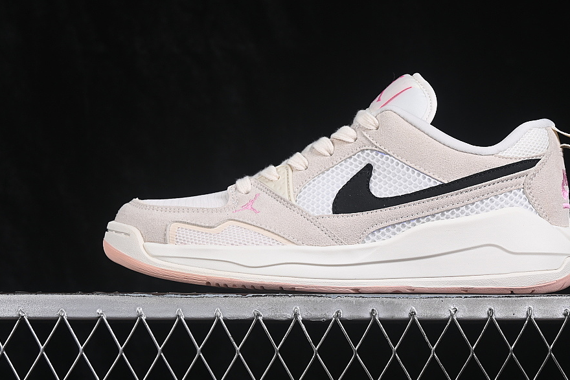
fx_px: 1457
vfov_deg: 14.9
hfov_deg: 22.1
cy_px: 149
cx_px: 348
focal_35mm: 92
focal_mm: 50
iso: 160
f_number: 8
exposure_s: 1/80
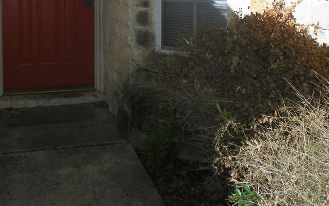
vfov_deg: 22.8
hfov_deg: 37.5
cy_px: -12
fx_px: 484
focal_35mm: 54
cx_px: 141
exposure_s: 1/400
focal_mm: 4.6
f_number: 5.6
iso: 64
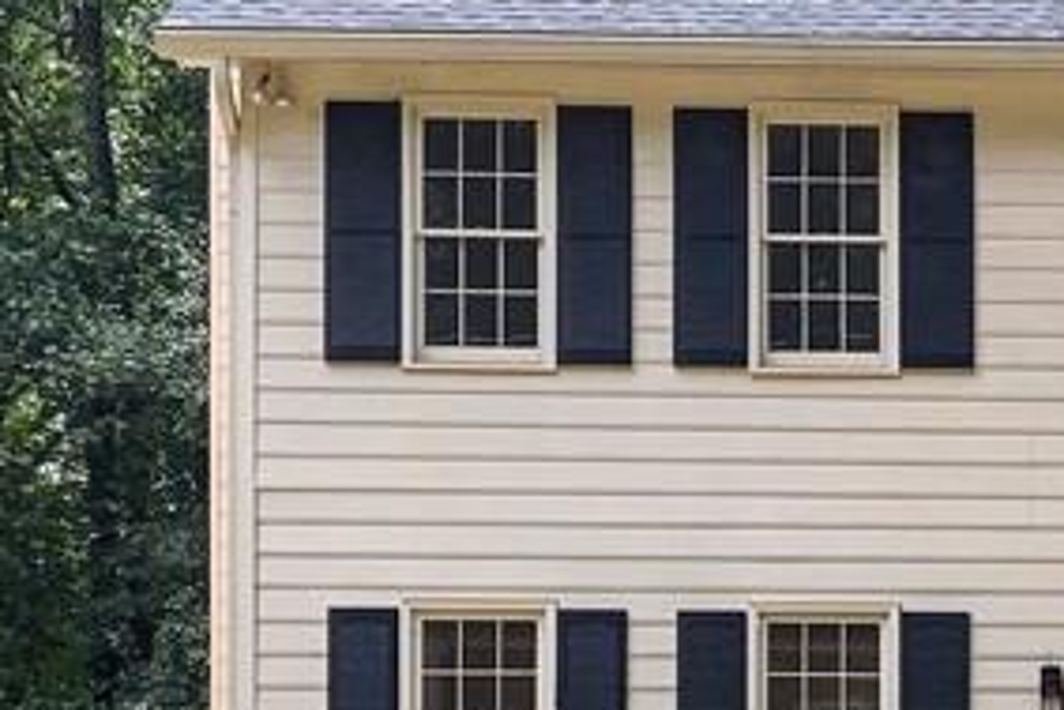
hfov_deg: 18.1
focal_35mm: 109
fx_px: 3223
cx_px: 1171
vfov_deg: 12.4
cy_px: 734
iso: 16
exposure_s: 1/307
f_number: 1.8
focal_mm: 3
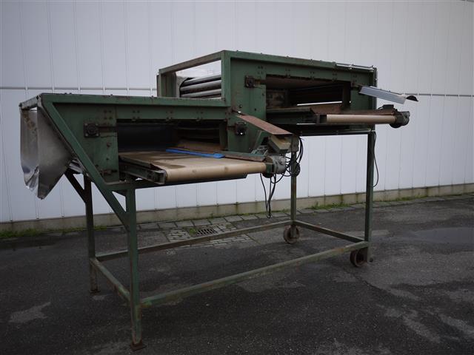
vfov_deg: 49.7
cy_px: 178
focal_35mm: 28
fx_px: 383
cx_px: 237
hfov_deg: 63.4
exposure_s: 1/60
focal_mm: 14
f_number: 2.5
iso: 100
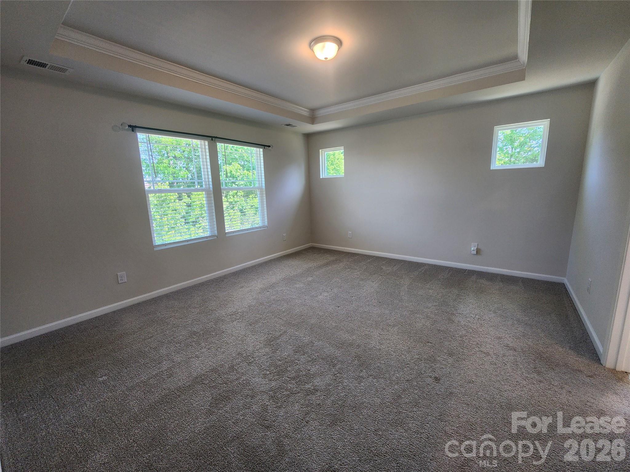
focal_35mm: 13
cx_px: 315
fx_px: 237
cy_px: 236
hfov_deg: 106.2
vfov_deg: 89.9
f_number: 2.2
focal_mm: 2.2
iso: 100
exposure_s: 1/60
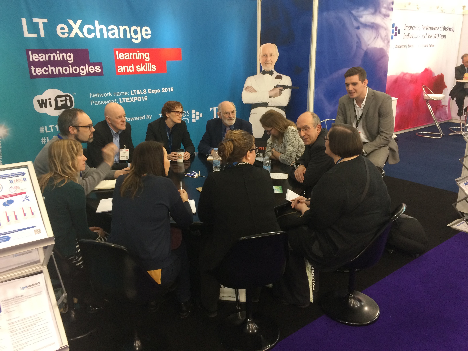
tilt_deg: -16.8
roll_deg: +0.5
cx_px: 234
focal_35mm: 29
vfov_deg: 48.2
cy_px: 176
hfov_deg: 61.7
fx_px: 392
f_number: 2.2
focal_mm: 4.15
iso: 200
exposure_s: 1/33
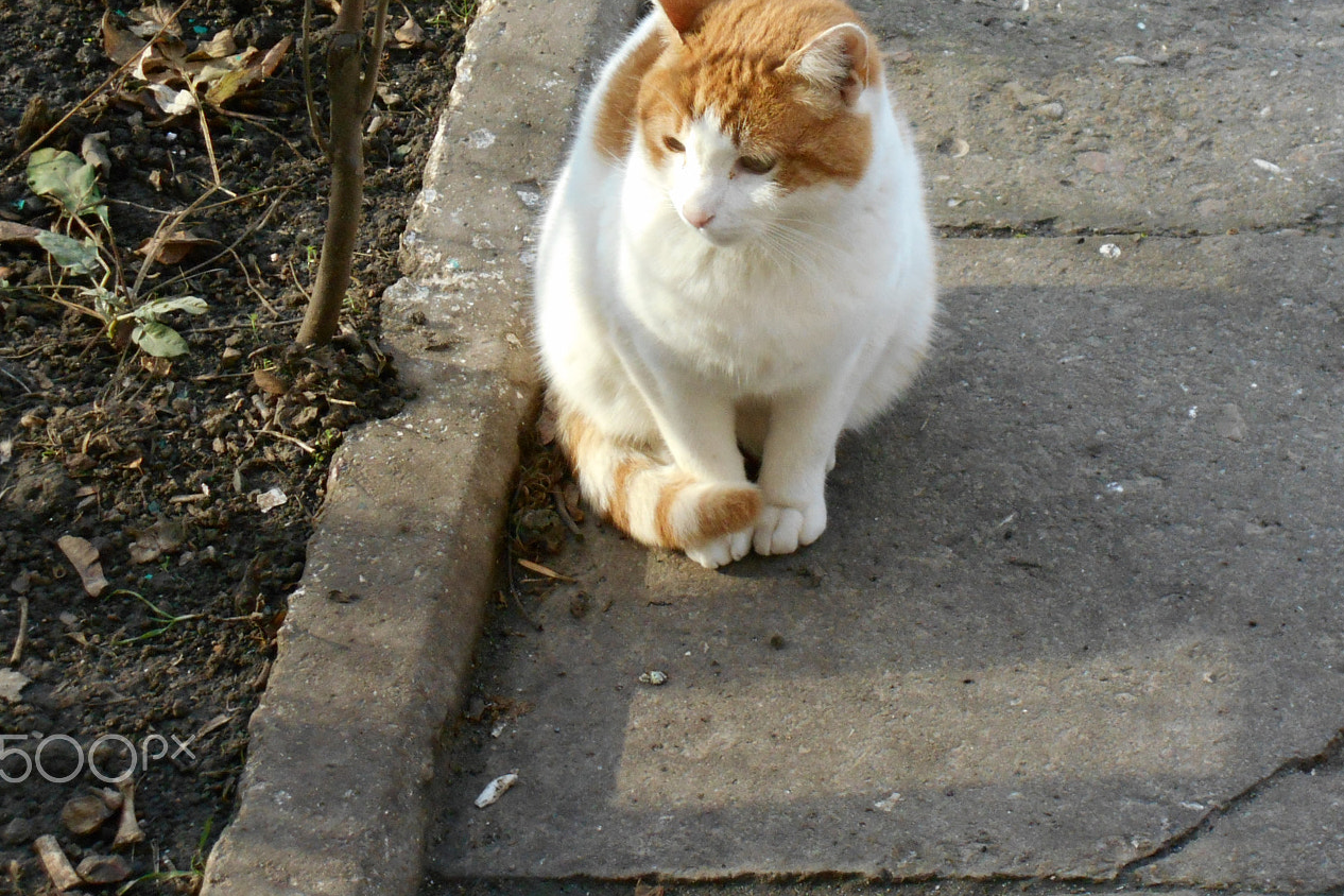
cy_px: 261
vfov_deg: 12.1
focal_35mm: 113
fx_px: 4218
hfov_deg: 18.1
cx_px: 781
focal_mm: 15.4
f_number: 6.3
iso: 400
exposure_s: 1/125
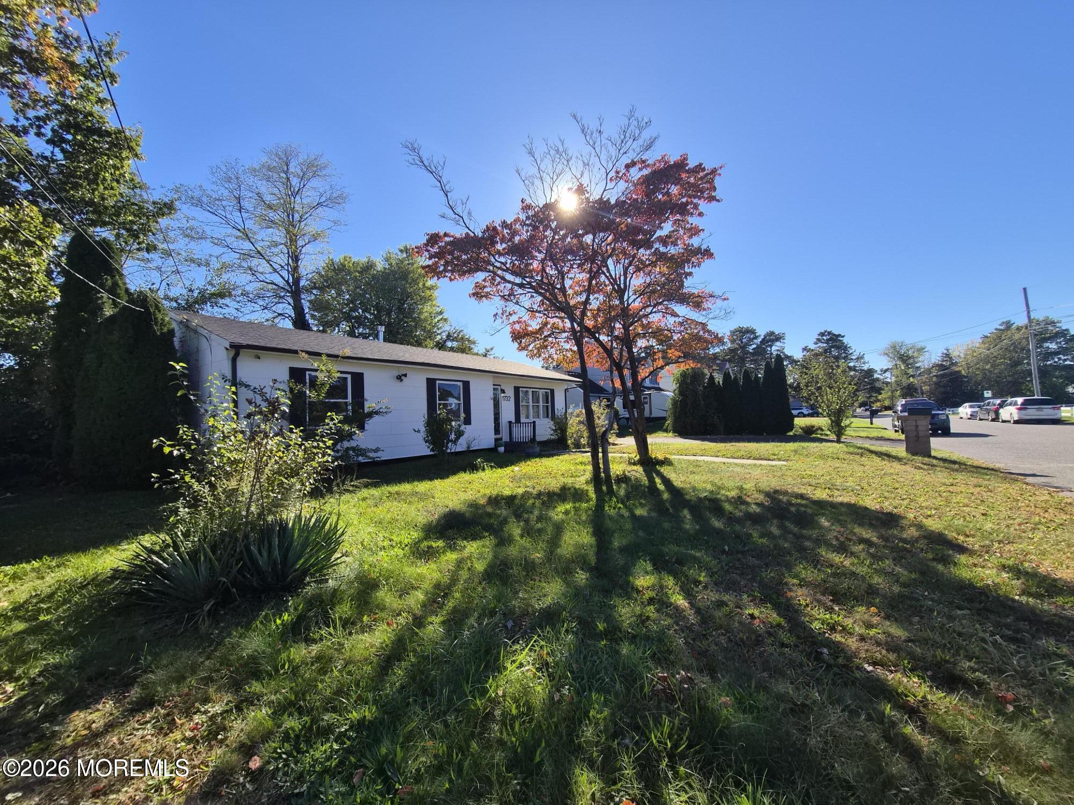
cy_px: 402
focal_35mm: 13
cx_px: 537
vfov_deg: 89.9
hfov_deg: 106.2
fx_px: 403
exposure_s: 1/888
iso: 25
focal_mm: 1.7
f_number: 2.2
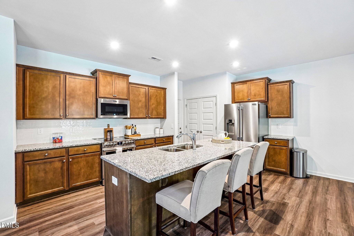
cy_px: 118
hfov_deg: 100.4
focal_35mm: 15
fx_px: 147
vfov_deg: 77.3
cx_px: 177
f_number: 8
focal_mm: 10
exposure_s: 1/2
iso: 400
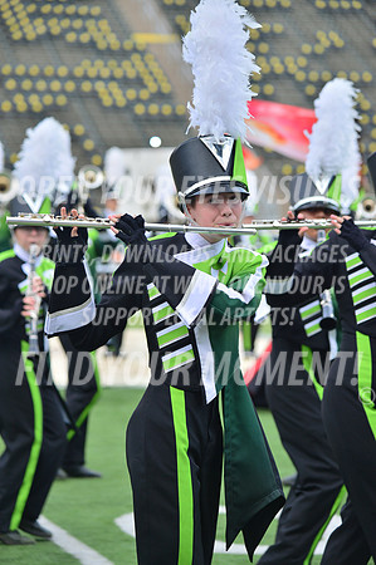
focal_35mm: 155
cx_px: 188
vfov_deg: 13.3
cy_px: 282
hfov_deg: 8.8
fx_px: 2434
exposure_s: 1/500
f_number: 5.6
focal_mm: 155
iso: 200
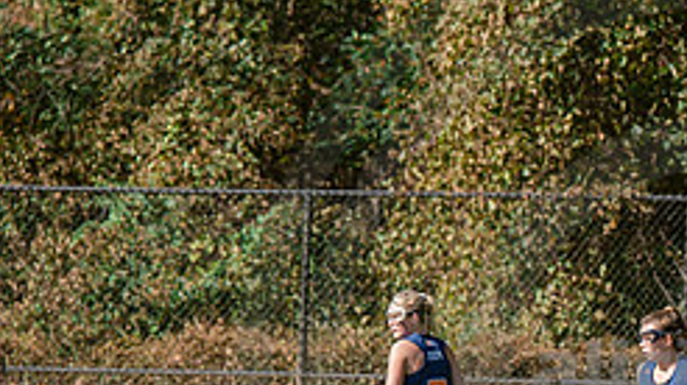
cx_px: 729
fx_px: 8993
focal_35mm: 494
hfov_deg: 4.4
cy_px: 398
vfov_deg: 2.5
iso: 250
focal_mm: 200
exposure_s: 1/1600
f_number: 5
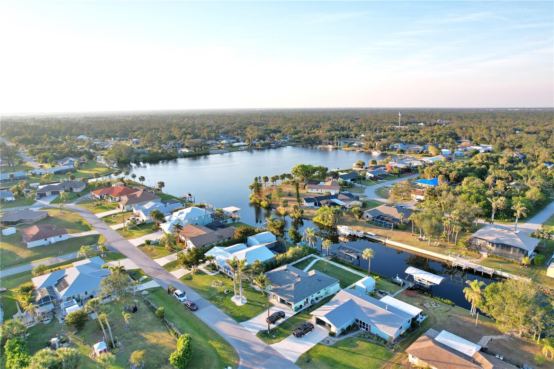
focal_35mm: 22
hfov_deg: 78.6
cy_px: 184
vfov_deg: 57.2
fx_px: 338
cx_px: 277
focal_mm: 8.38
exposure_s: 1/800
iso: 110
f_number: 2.8
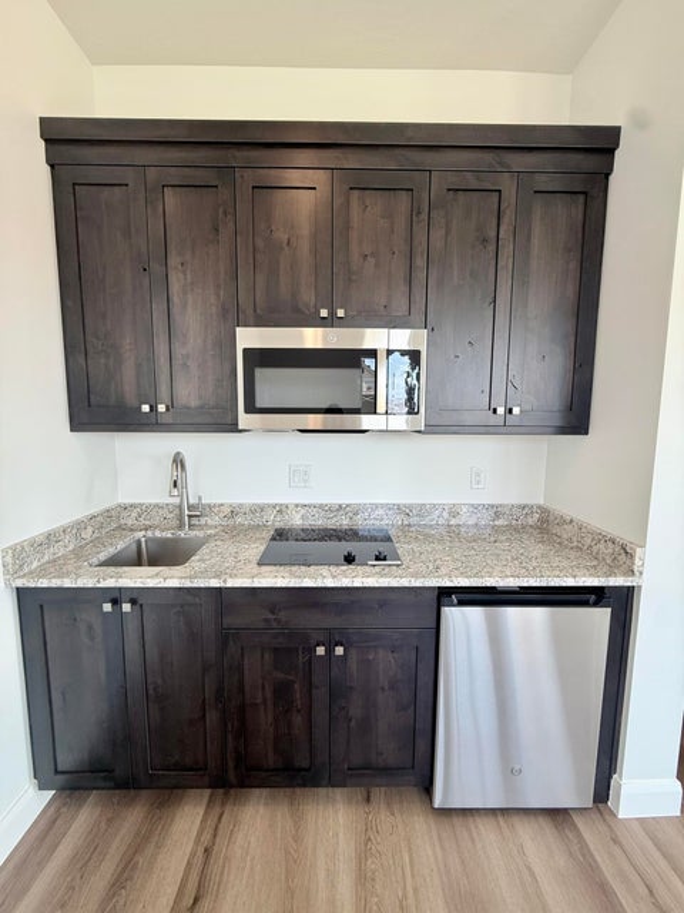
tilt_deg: -5.2
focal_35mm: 14
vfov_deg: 102.1
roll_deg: -1.3
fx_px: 369
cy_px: 456
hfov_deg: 85.7
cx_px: 342
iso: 80
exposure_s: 1/120
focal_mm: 2.22
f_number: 2.2
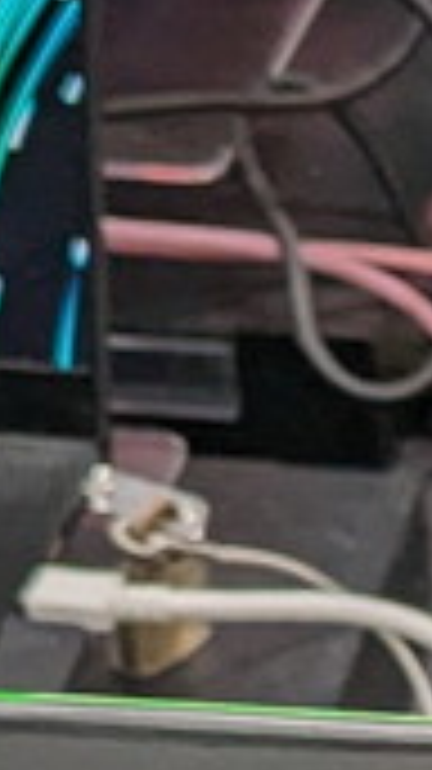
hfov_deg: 5.8
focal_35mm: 176
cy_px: 1324
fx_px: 3589
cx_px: 1737
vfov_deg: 11.5
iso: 122
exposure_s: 1/99.9
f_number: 1.73
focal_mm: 4.38
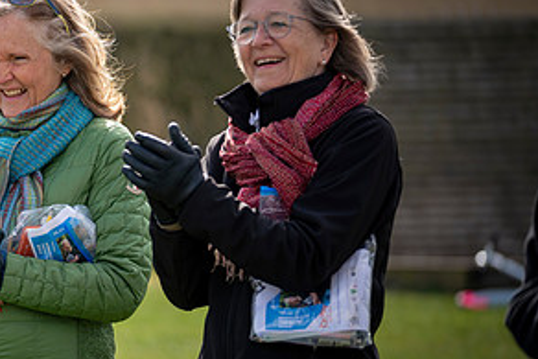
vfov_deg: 4.4
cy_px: 189
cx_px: 15
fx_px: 4635
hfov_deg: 6.6
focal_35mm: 310
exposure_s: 1/250
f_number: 3.2
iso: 100
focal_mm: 156
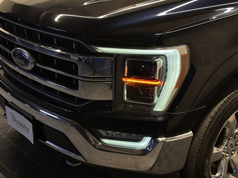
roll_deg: -0.1
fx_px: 358
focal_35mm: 52
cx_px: 113
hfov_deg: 36.8
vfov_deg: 28.0
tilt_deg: -21.5
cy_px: 94
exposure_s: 1/50
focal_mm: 6.86
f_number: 1.78
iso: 125
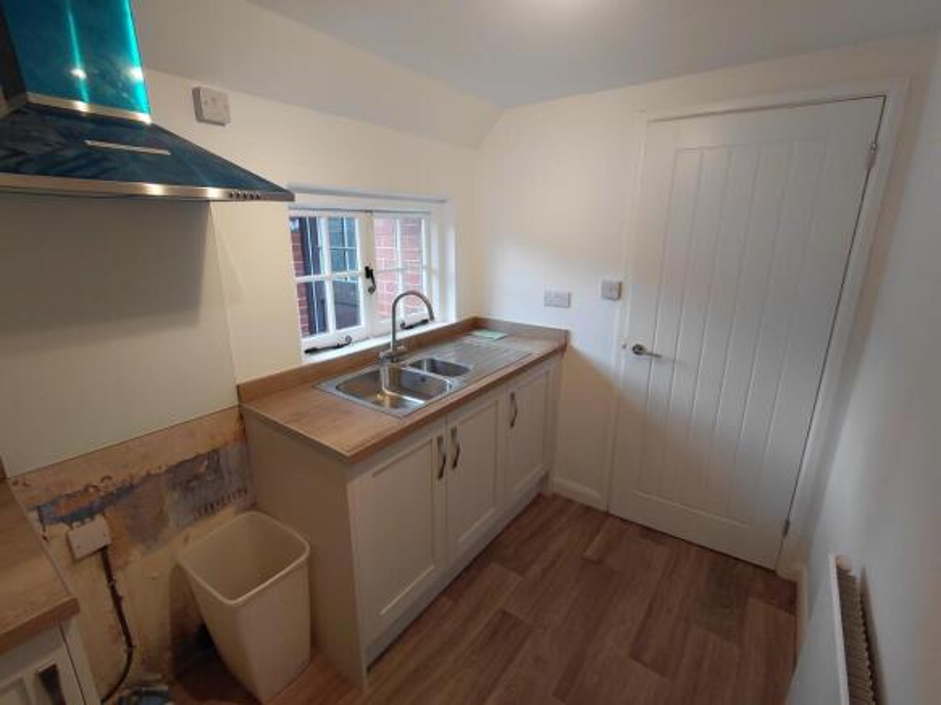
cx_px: 470
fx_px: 435
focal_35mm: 16
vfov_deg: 78.1
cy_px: 352
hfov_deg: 94.5
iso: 50
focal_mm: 1.64
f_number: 2.2
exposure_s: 1/100
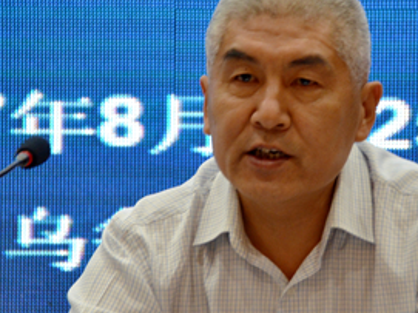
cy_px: 195
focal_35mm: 372
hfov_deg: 5.3
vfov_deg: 4.0
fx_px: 4490
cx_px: 276
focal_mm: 140
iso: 1000
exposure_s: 1/50
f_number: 6
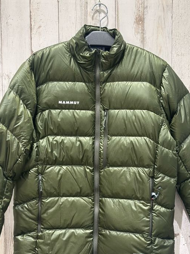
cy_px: 135
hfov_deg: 26.1
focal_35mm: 56
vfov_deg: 34.4
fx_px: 410
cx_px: 96
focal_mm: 6.86
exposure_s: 1/84
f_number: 1.78
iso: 125
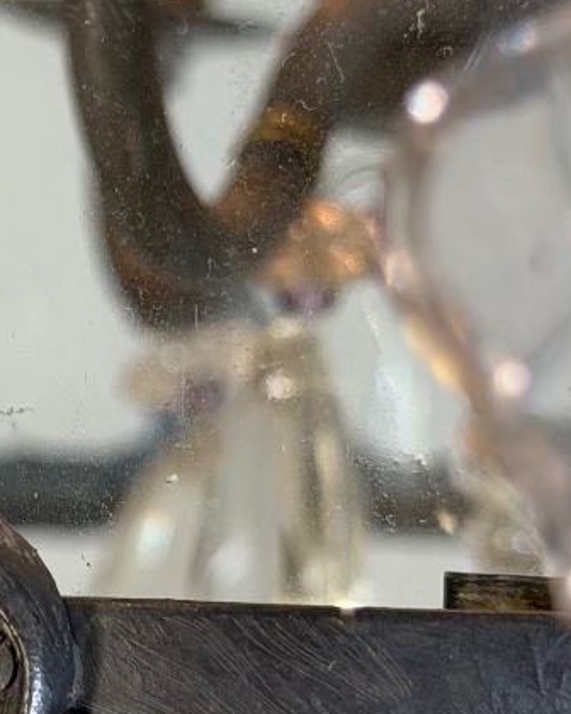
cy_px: 386
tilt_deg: -2.6
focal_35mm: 134
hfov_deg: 11.3
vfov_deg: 14.4
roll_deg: -2.1
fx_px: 2831
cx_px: -88
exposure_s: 1/50
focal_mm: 6.76
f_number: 1.78
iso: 125
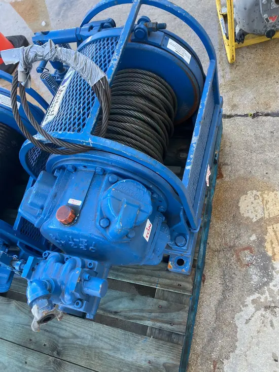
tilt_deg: -59.1
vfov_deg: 63.4
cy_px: 186
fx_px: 301
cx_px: 140
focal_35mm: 28
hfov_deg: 49.8
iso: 40
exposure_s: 1/120
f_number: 1.8
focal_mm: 3.99
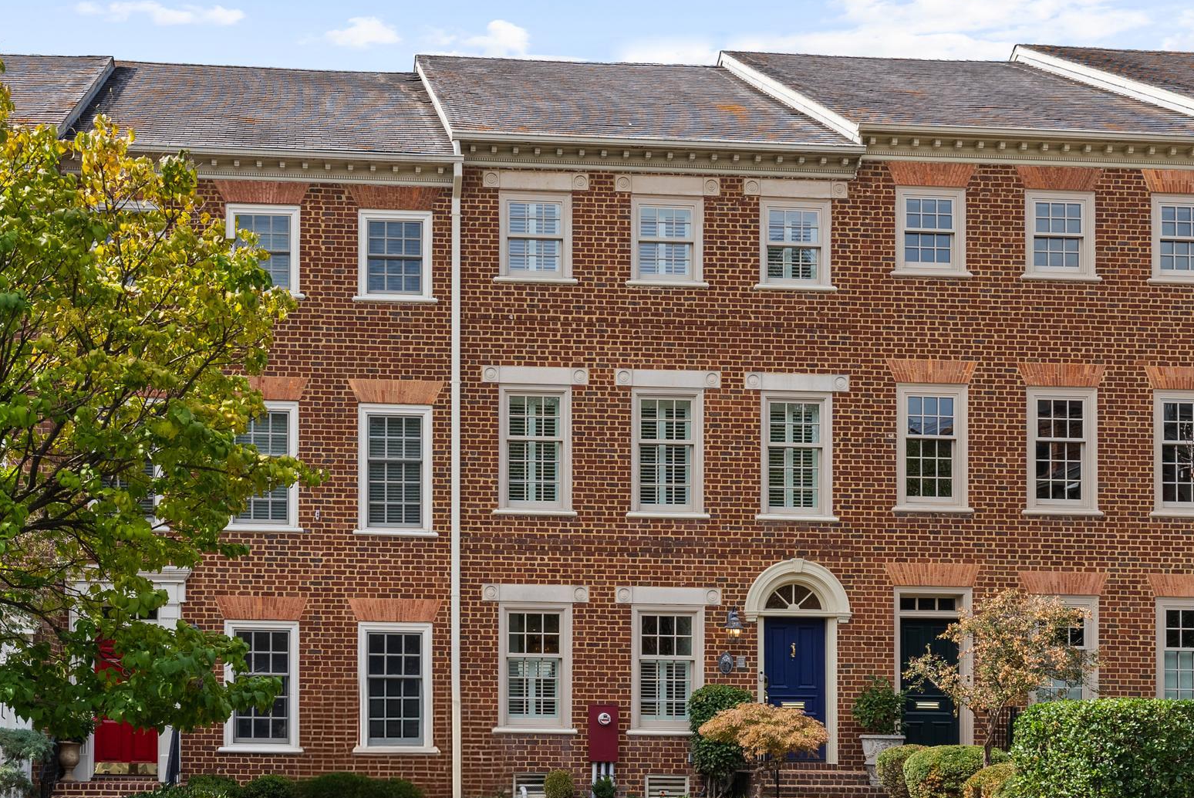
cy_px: 460
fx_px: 1361
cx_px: 684
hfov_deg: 47.2
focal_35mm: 41
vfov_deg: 32.6
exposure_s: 1/250
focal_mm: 31
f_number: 8
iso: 200
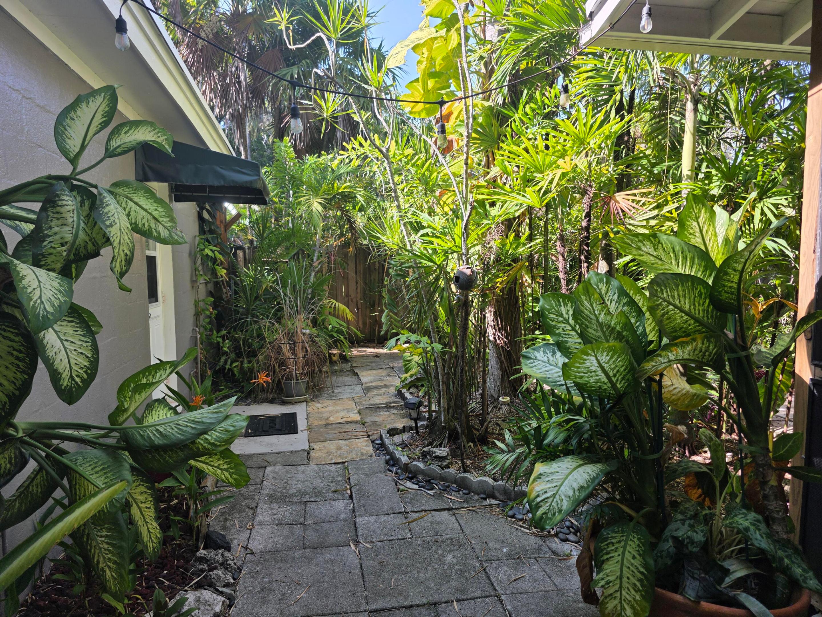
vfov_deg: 58.9
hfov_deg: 73.9
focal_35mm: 23
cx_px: 411
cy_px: 308
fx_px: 546
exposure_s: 1/127
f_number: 1.7
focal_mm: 6.3
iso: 12
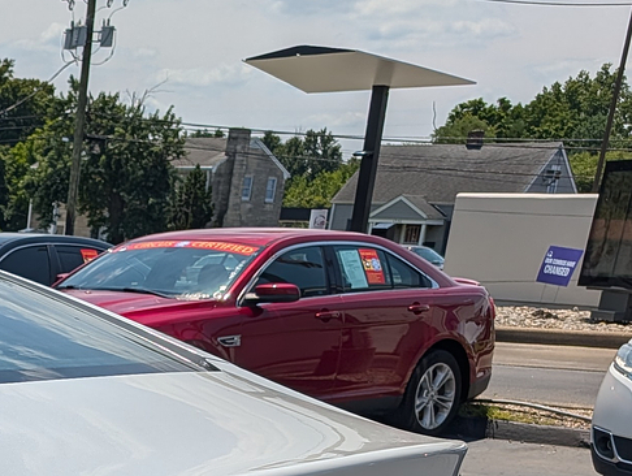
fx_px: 1444
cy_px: 655
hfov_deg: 20.7
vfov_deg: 17.3
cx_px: -336
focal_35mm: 79
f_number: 1.68
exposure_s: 1/26316
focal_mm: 6.9
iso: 20
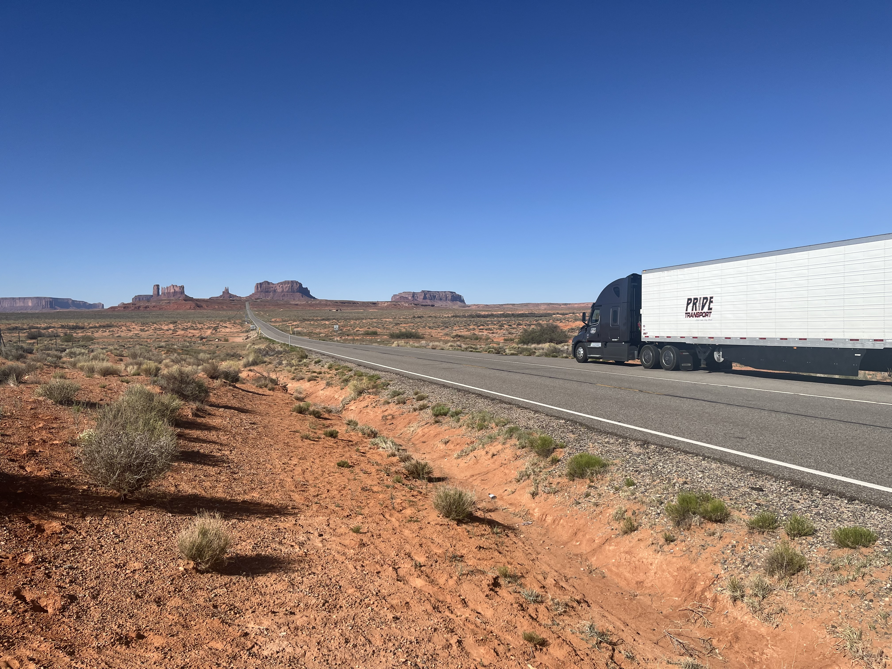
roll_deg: +0.2
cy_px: 334
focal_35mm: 26
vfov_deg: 53.1
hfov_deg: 67.3
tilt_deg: -2.1
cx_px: 446
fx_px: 670
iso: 50
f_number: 1.6
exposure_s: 1/5556
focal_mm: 5.1
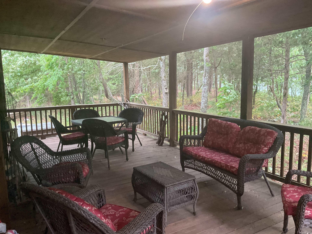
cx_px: 156
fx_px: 261
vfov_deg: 48.2
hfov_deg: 61.7
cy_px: 117
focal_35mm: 29
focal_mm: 3
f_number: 1.8
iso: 250
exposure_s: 1/60
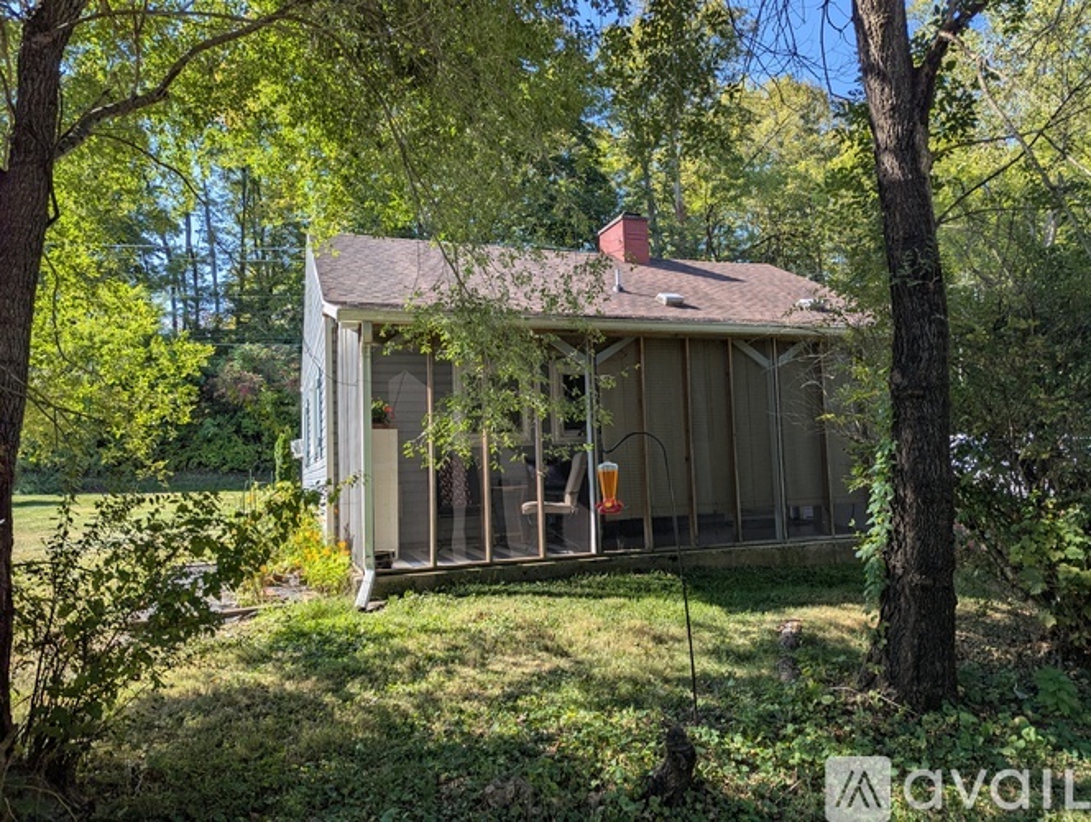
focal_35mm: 24
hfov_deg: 71.5
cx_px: 546
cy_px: 411
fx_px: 758
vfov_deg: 56.9
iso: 41
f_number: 1.85
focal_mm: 6.81
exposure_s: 1/682
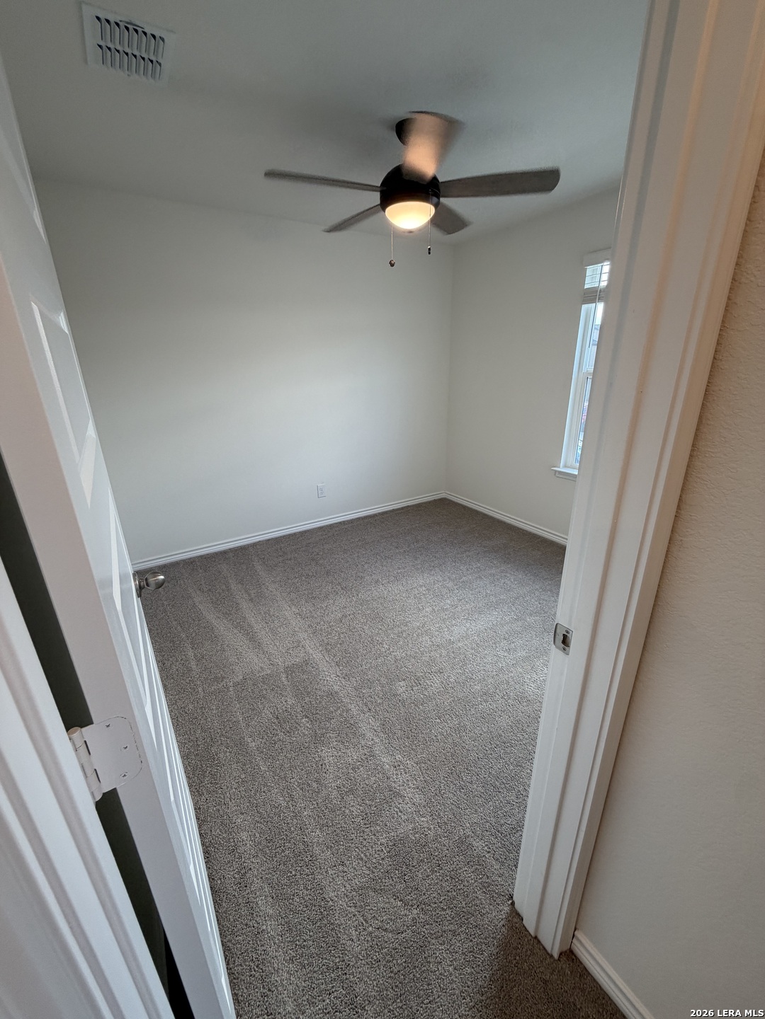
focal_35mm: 14
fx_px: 413
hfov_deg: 85.7
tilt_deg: -19.1
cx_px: 382
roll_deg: +0.4
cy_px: 510
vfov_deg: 102.1
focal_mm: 2.22
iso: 125
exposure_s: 1/120
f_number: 2.2
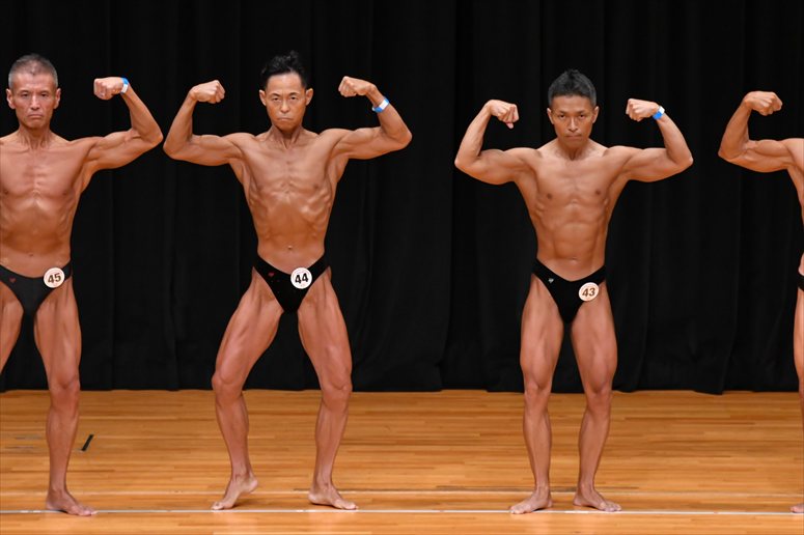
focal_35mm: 285
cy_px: 268
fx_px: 6362
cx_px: 402
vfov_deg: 4.8
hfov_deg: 7.2
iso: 3200
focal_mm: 190
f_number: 5.6
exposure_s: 1/400
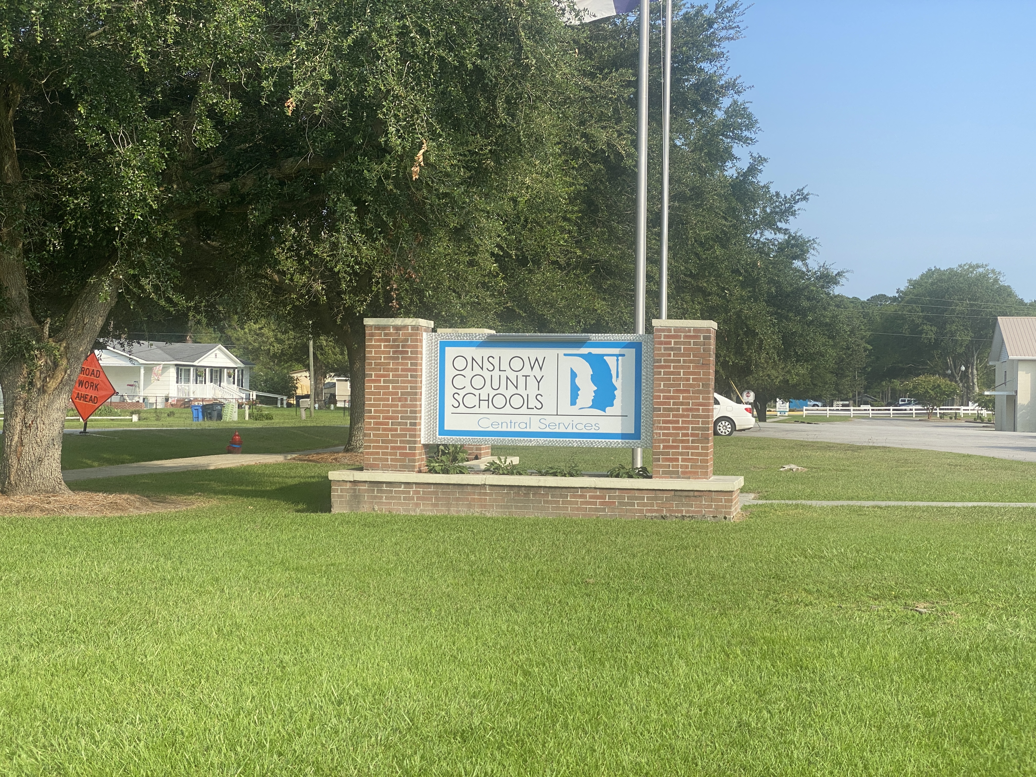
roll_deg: -1.1
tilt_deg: +0.4
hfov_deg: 36.8
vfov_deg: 28.0
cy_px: 388
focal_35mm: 52
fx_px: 1556
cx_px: 518
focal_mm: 6
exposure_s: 1/675
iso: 20
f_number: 2
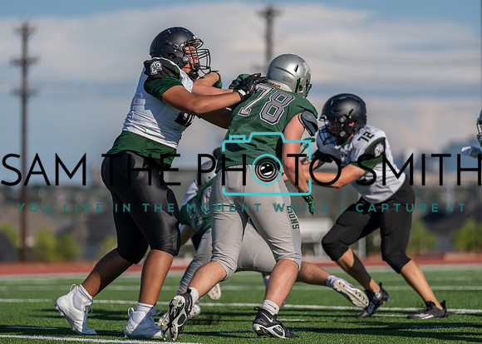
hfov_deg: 7.7
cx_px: 235
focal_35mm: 263
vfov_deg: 5.5
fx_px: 3599
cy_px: 183
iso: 100
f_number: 2.8
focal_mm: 200
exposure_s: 1/1600
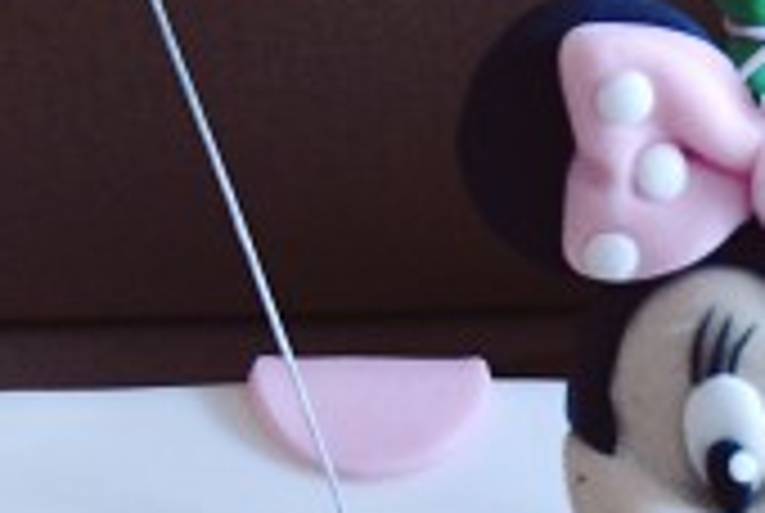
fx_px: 7493
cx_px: 742
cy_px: 916
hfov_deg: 5.8
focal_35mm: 352
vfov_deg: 3.9
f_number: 5
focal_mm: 50
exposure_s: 1/15
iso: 500
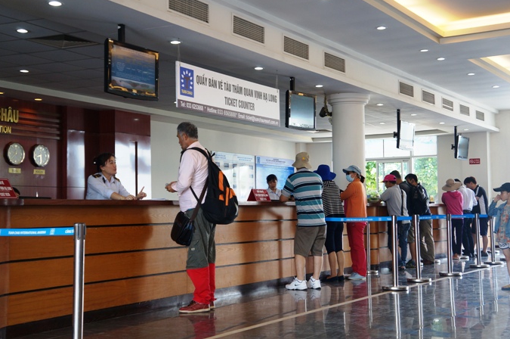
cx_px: 247
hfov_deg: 35.7
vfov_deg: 24.1
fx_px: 792
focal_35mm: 56
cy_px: 168
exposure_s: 1/60
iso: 320
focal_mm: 36
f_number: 4.5
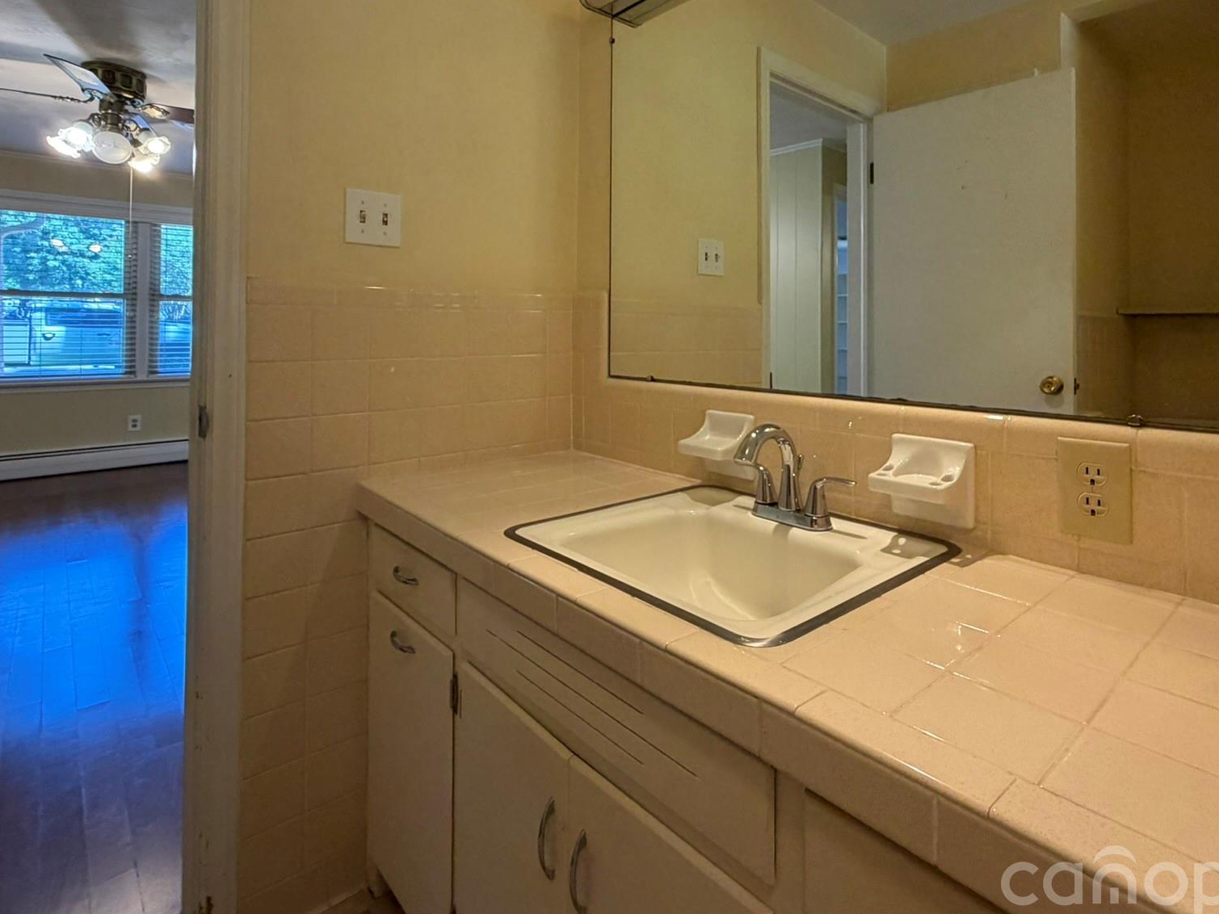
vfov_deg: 67.3
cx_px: 660
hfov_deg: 84.5
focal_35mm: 19
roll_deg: -0.5
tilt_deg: +1.4
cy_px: 325
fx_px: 669
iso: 320
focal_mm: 2.22
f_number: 2.2
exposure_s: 1/60
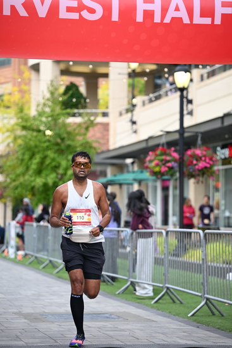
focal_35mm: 115
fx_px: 1111
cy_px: 174
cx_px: 116
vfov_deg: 17.8
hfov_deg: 11.9
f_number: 2.8
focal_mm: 115
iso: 1000
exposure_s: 1/1600
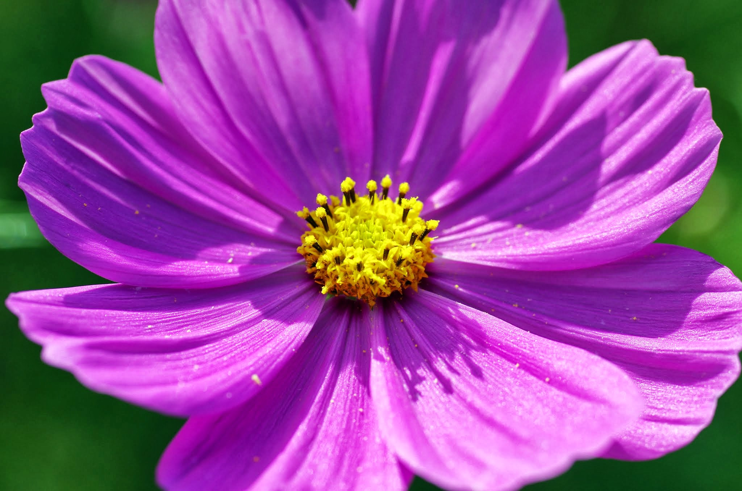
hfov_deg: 19.5
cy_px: 246
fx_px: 2160
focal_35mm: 105
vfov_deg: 13.0
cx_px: 371
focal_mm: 70
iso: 160
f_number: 5.6
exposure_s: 1/640
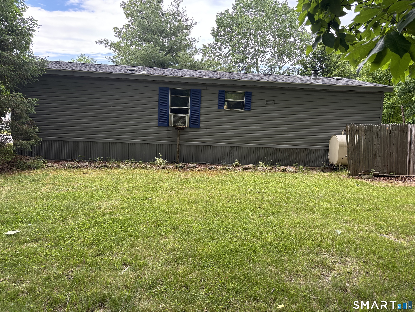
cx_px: 208
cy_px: 156
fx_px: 312
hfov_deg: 67.3
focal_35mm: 26
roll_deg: -2.4
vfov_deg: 53.1
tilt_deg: -7.2
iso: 50
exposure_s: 1/366
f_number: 1.6
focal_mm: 5.96
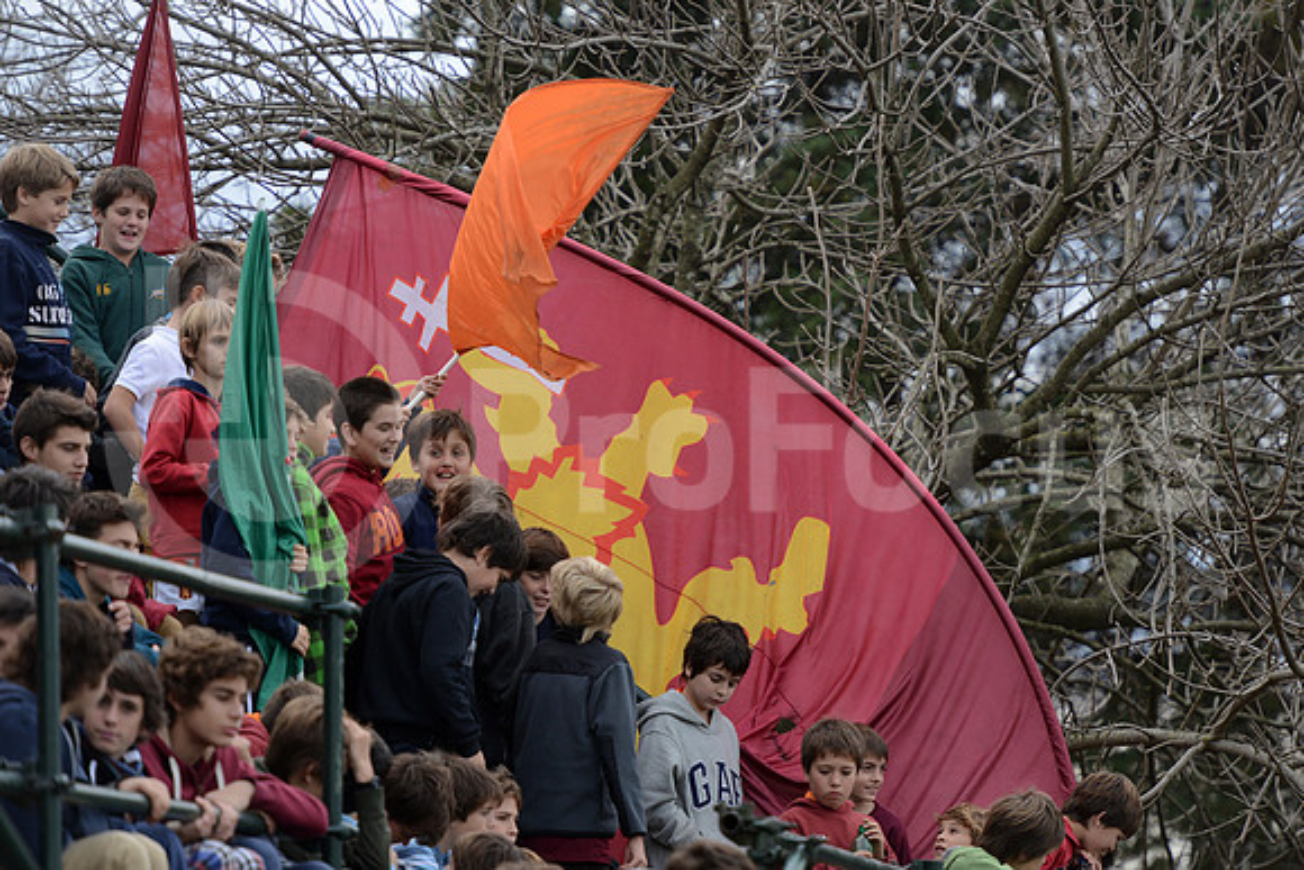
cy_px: 435
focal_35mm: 220
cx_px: 652
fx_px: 7970
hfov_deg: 9.4
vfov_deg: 6.2
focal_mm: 220
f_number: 4
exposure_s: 1/500
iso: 500
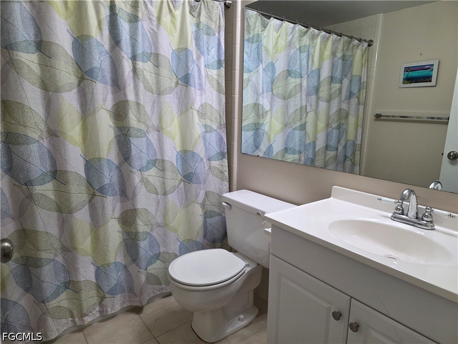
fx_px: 304
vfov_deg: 58.9
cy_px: 172
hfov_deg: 73.9
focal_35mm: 23
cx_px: 229
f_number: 1.7
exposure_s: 1/120
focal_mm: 6.3
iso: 250
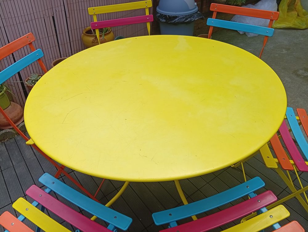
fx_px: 241
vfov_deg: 51.5
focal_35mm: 27
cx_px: 154
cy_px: 116
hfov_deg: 65.2
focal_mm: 3.84
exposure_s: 1/656
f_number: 1.8
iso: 50
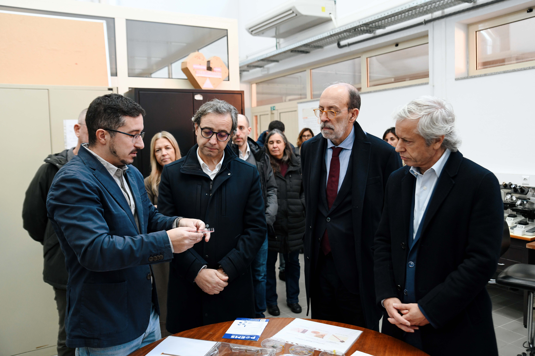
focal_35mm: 29
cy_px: 178
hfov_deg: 63.7
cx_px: 268
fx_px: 431
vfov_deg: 45.0
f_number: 3.2
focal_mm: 29
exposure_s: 1/100
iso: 1250
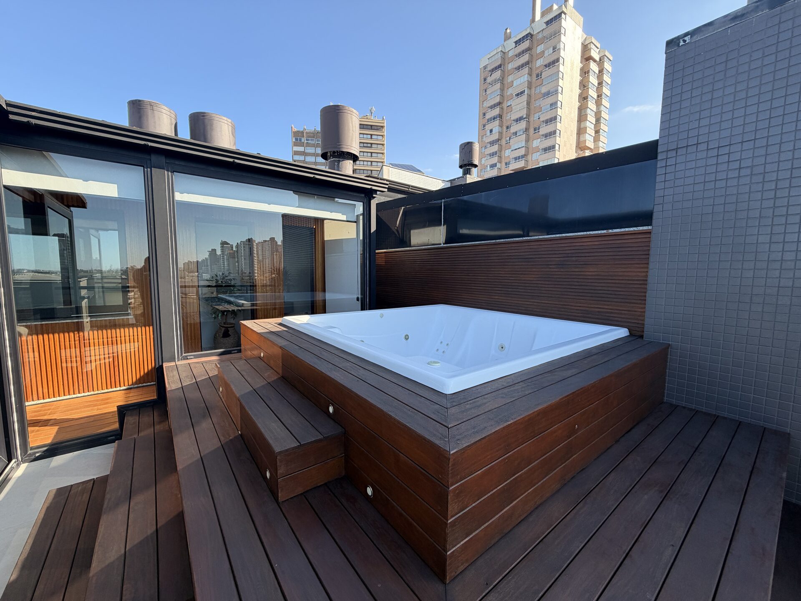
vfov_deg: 85.7
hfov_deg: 102.1
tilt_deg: -5.7
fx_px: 324
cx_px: 400
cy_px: 300
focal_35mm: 14
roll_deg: -0.4
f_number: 2.2
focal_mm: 2.22
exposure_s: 1/502
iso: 50
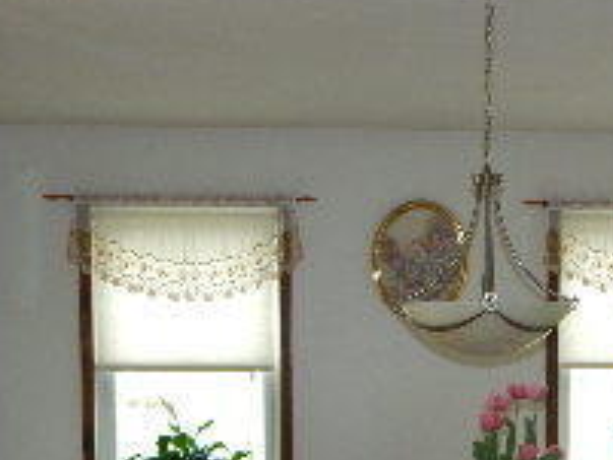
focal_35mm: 70
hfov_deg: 27.6
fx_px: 1240
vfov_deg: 20.5
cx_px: 412
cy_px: 442
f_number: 3
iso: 160
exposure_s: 1/30
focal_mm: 4
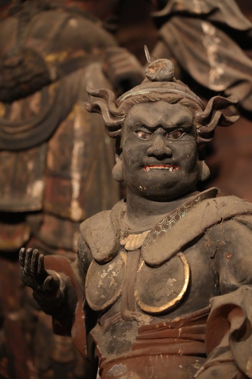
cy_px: 190
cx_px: 126
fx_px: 883
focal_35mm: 84
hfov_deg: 16.3
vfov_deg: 24.2
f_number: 4
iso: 12800
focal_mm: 84
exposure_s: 1/80
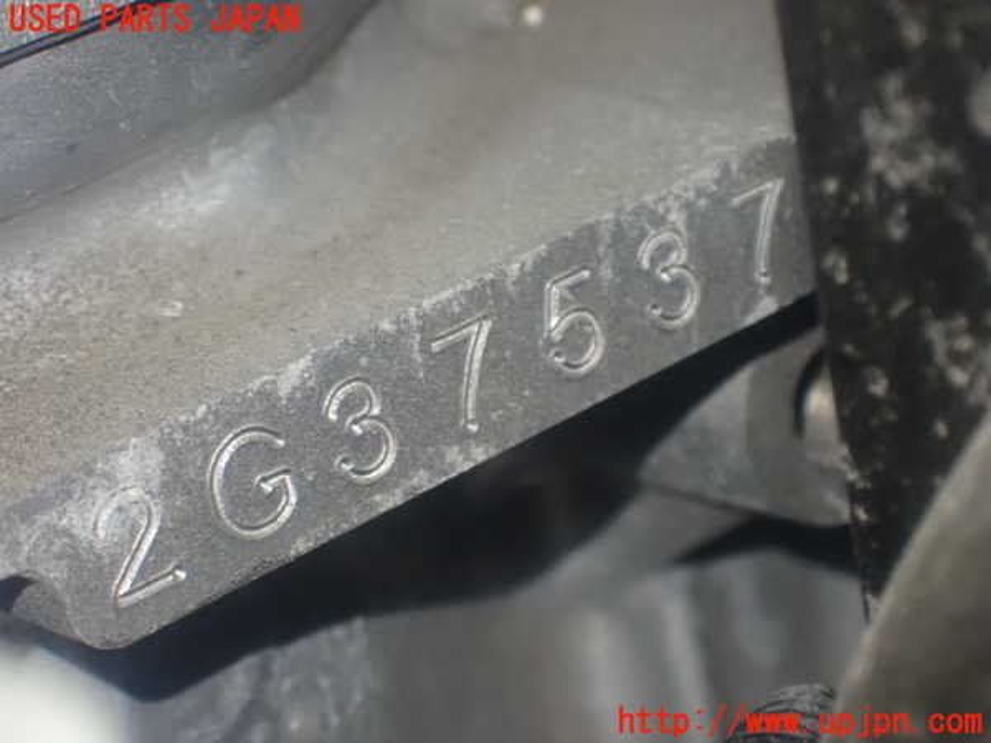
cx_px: 496
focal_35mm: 100
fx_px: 2863
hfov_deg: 19.6
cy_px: 372
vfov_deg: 14.8
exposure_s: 1/25
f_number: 4.9
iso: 1600
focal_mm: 18
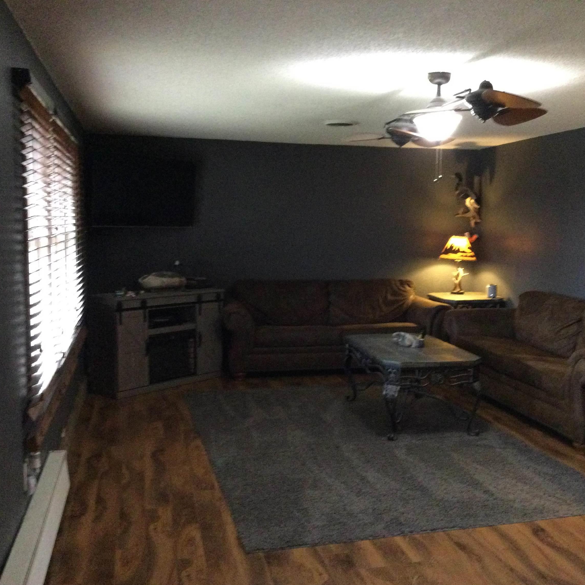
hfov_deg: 44.8
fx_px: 707
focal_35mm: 37
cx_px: 332
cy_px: 296
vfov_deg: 44.9
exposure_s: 1/17
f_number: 2.4
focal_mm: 3.3
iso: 400
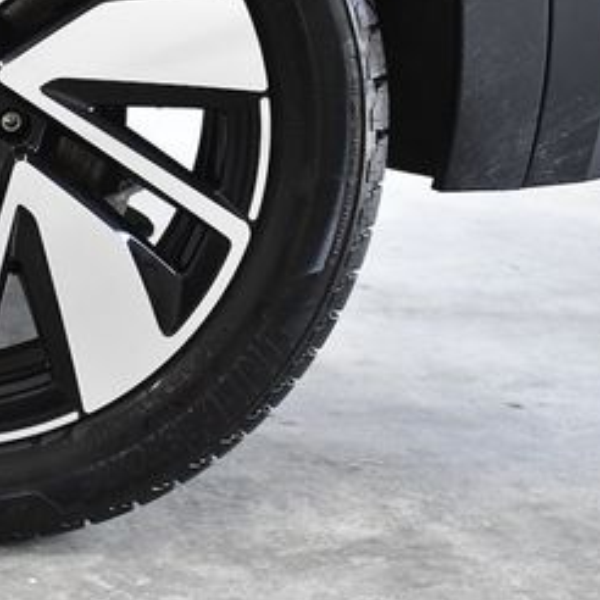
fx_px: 2079
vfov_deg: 16.3
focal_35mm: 106
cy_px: 113
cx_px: -66
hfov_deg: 15.9
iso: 2500
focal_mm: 32
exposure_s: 1/800
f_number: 4.5
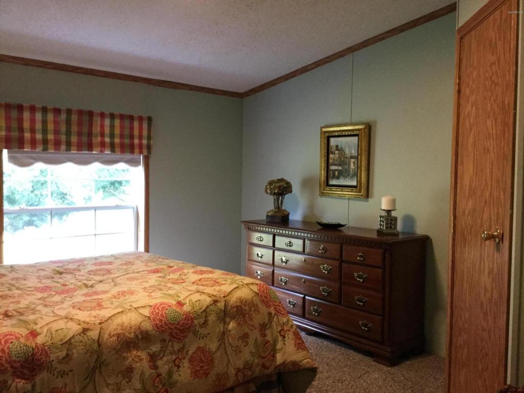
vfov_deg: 45.4
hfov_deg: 58.4
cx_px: 262
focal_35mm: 31
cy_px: 196
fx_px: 469
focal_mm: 3.3
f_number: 2.4
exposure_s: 1/30
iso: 125
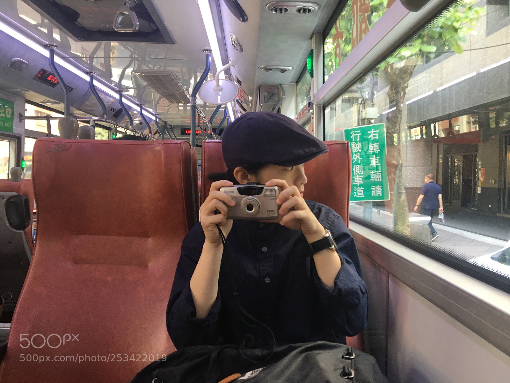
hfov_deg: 61.7
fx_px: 427
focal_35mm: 29
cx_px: 255
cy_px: 192
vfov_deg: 48.2
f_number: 2.2
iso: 40
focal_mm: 4.15
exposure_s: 1/30
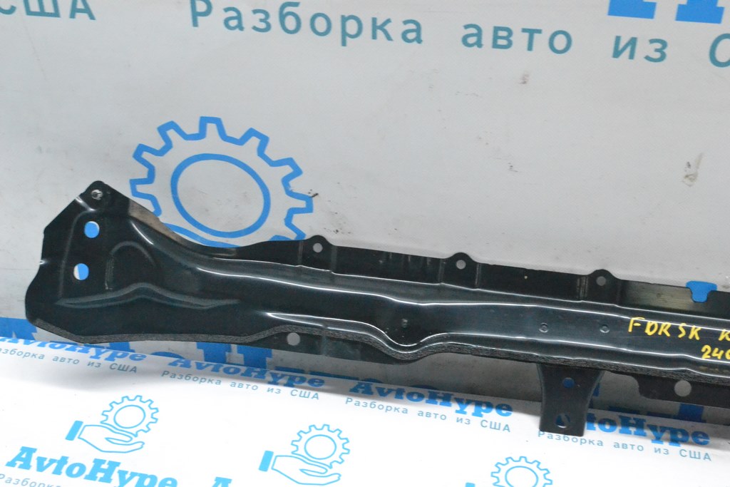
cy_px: 244
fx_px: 1034
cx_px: 365
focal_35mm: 51
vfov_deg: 26.5
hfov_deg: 38.9
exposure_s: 1/160
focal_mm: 34
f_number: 9
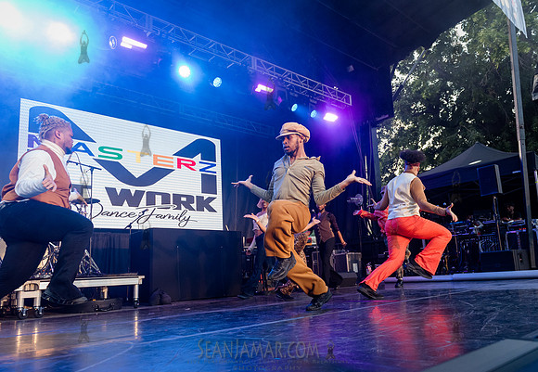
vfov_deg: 49.1
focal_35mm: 27
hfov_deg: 66.8
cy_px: 203
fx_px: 406
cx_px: 304
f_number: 3.2
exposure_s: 1/800
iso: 2000
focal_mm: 24
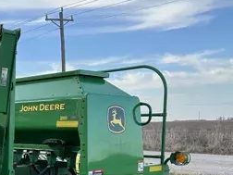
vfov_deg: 22.9
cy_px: 181
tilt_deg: -7.9
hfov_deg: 27.7
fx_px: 411
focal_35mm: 61
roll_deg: +0.4
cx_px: -48
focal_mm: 6.86
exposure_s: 1/1639
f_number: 1.78
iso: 80
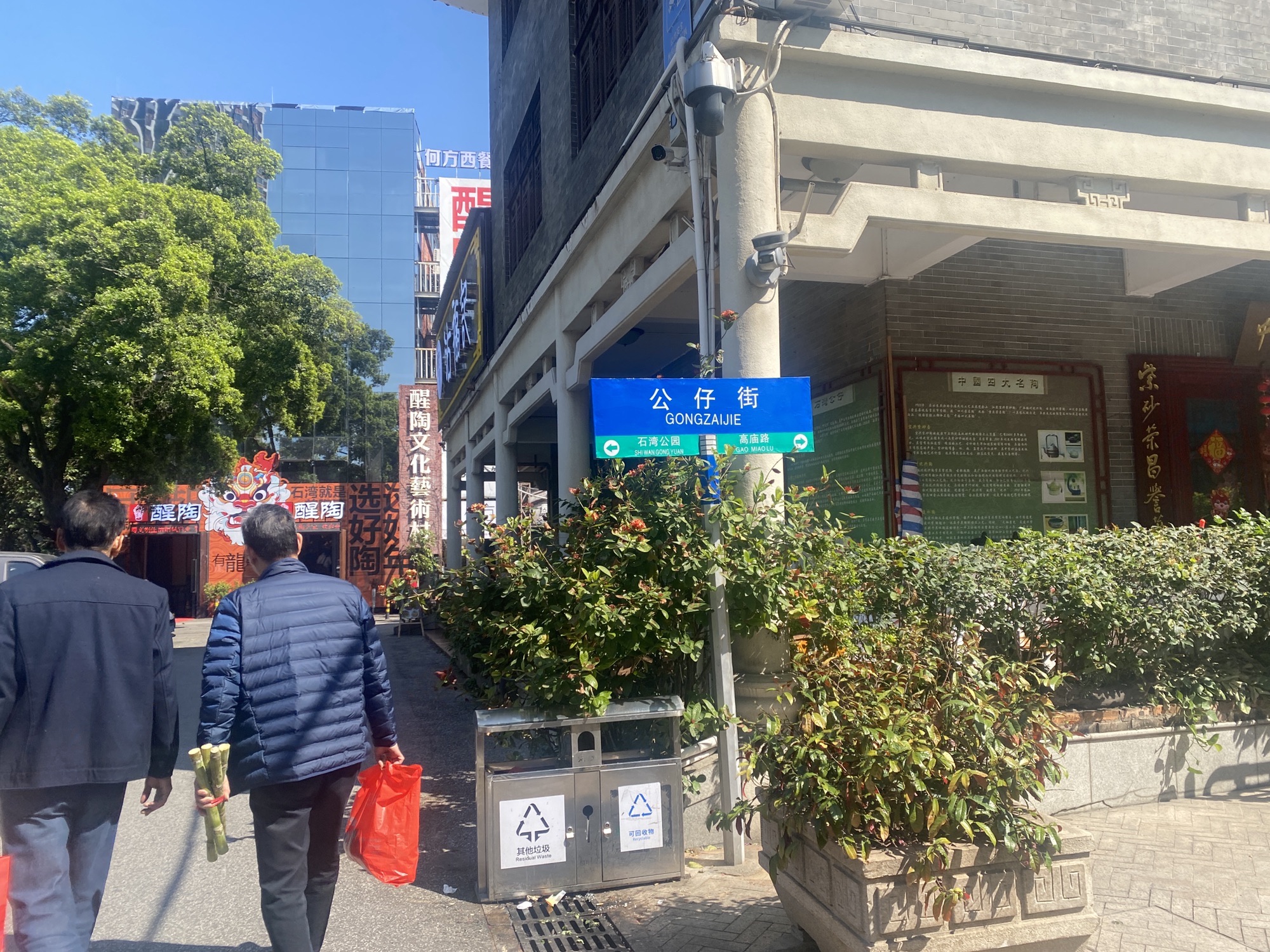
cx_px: 635
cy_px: 476
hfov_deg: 67.3
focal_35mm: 26
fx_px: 954
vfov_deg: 53.1
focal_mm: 4.25
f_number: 1.8
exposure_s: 1/1245
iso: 32
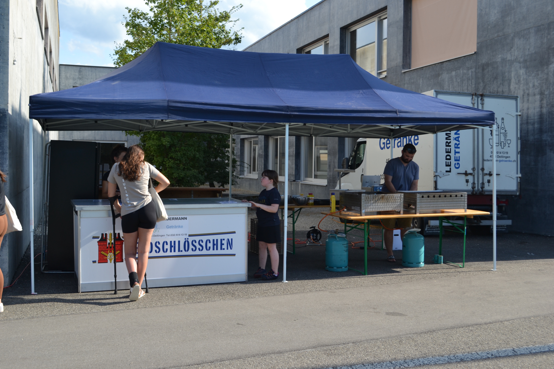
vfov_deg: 34.2
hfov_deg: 49.6
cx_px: 277
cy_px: 184
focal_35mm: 39
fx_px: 600
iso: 100
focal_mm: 26
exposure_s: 1/160
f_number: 6.3
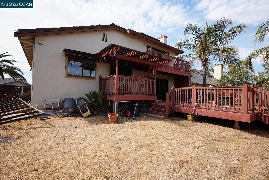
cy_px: 90
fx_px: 120
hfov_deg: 96.7
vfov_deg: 73.8
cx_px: 134
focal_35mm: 16
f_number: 5
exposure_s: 1/320
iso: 80
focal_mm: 11
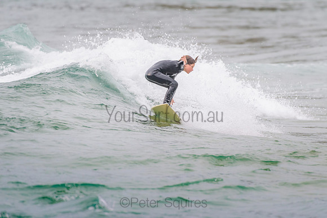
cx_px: 187
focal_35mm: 613
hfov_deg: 3.4
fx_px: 5569
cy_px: 89
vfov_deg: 2.2
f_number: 5.6
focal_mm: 500
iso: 400
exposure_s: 1/800
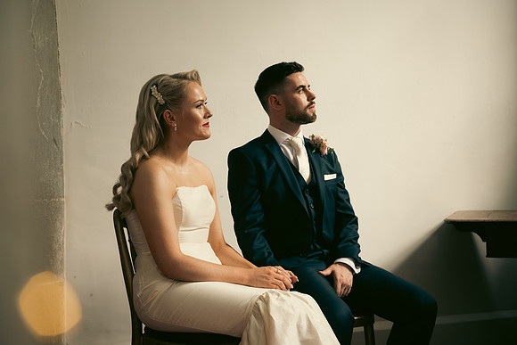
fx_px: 718
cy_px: 172
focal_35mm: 50
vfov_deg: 27.0
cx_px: 258
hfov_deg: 39.6
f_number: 3.5
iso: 800
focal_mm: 50
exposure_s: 1/160
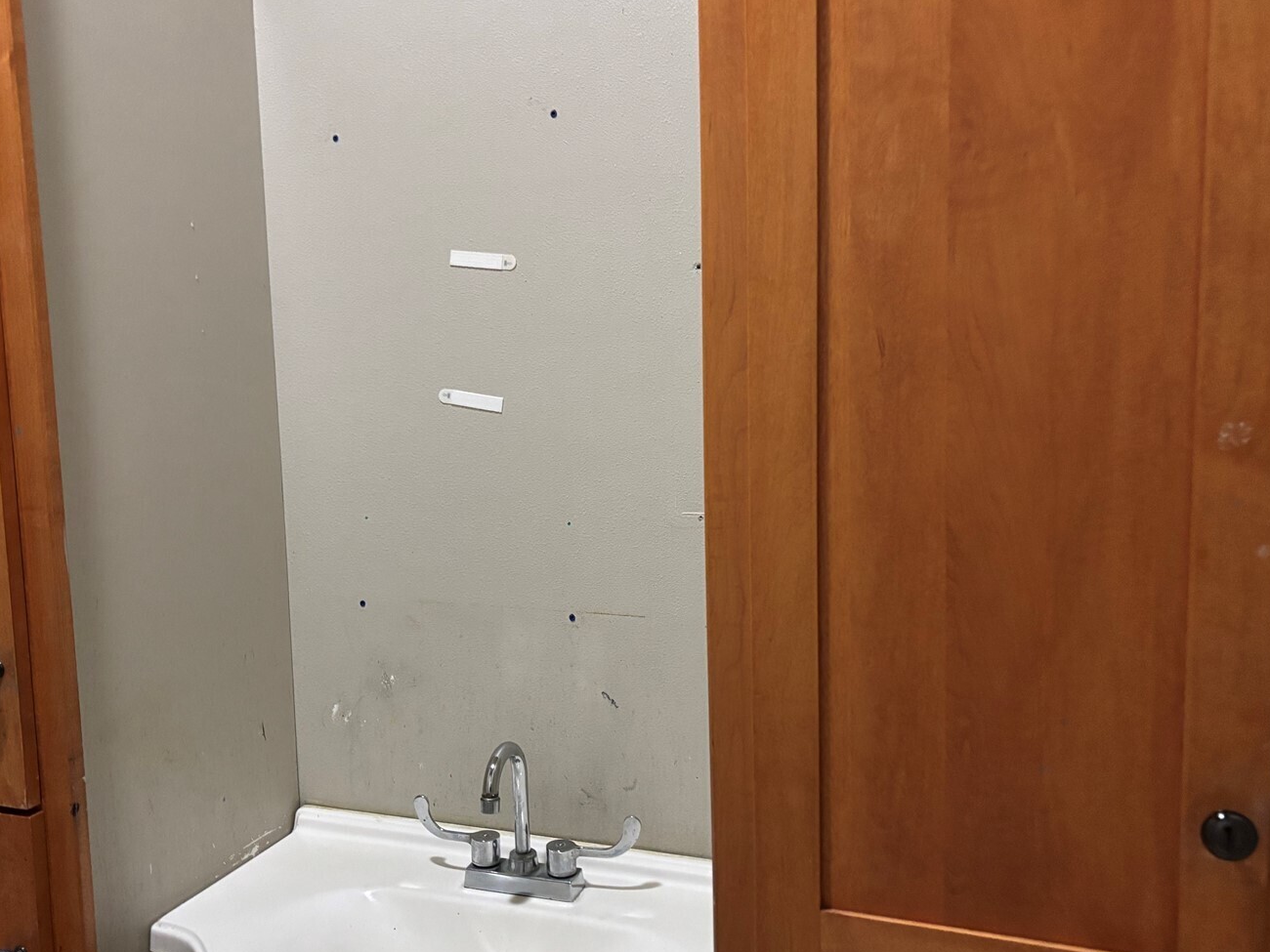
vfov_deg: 44.1
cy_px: 504
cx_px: 546
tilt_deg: -7.6
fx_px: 1174
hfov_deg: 56.6
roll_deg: +2.9
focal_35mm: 32
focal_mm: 5.96
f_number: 1.6
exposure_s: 1/40
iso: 500
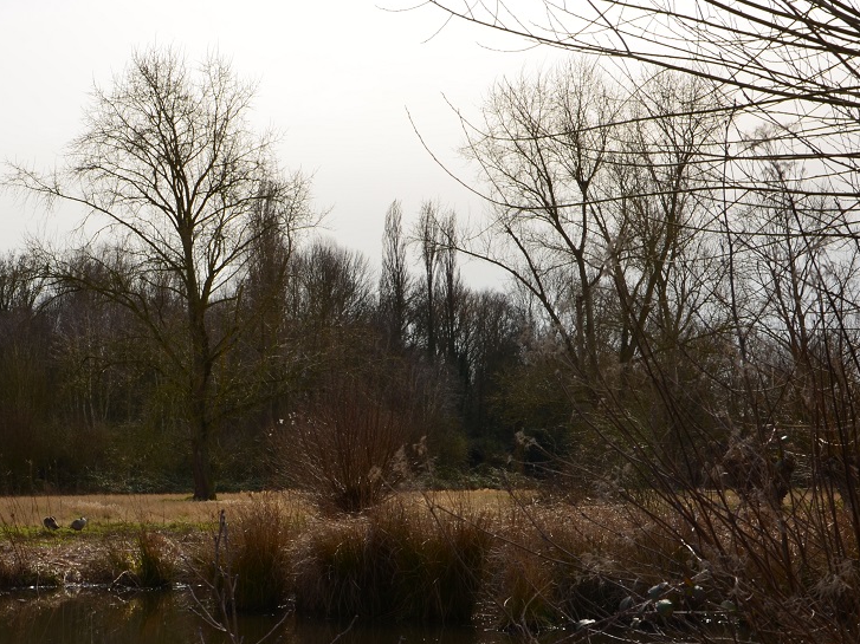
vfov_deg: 19.3
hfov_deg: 25.3
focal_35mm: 76
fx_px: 1888
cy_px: 424
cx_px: 193
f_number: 11
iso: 100
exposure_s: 1/160
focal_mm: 32
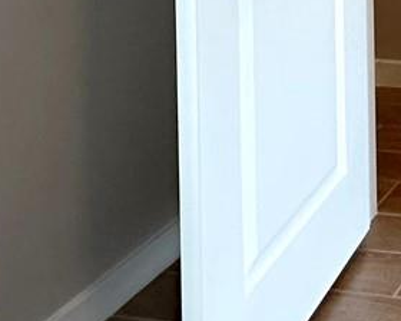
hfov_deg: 19.9
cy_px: -258
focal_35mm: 78
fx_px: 926
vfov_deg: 16.4
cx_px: 654
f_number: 2.2
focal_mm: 2.22
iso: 200
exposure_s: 1/120
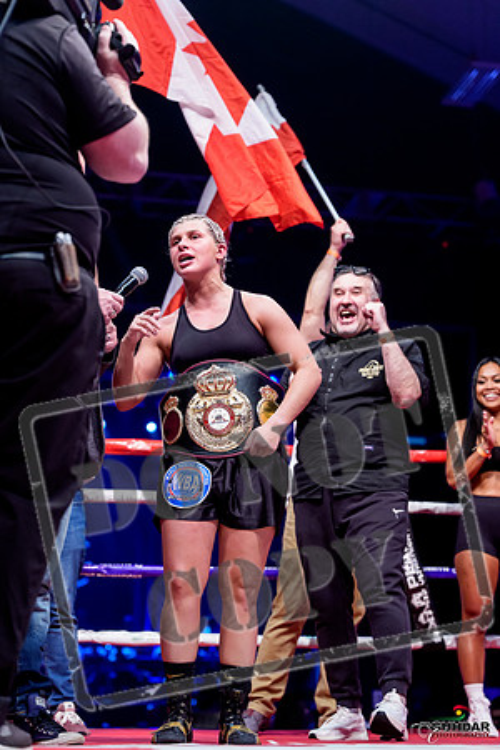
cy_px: 375
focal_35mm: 70
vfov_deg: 28.8
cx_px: 250
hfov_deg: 19.5
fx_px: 1458
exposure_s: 1/400
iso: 2000
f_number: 2.8
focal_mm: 70
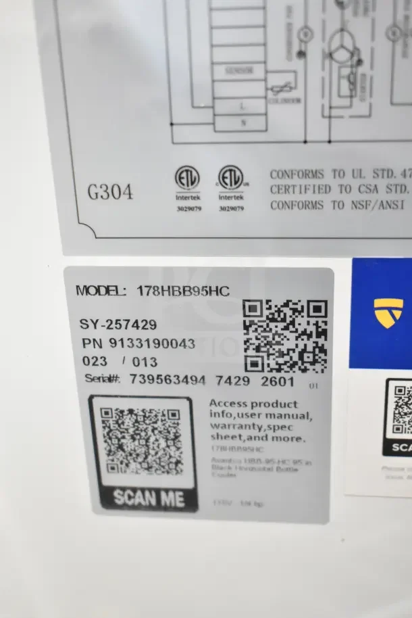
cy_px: 309
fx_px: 875
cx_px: 206
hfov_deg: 26.5
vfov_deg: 38.9
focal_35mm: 51
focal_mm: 34
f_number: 4.5
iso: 3200
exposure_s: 1/50
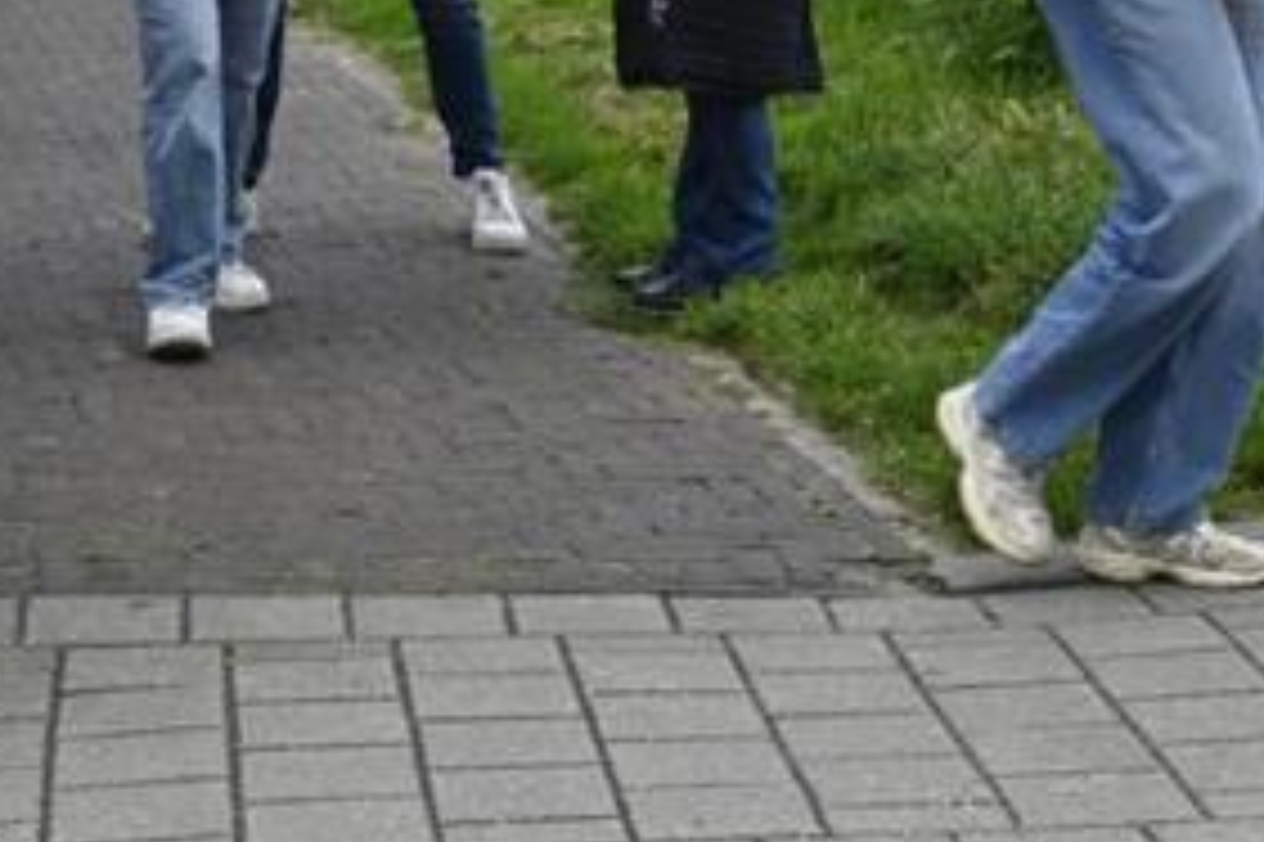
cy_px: -295
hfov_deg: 16.1
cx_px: 616
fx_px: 4456
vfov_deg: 10.5
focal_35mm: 127
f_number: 5.6
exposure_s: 1/250
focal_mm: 36
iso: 200
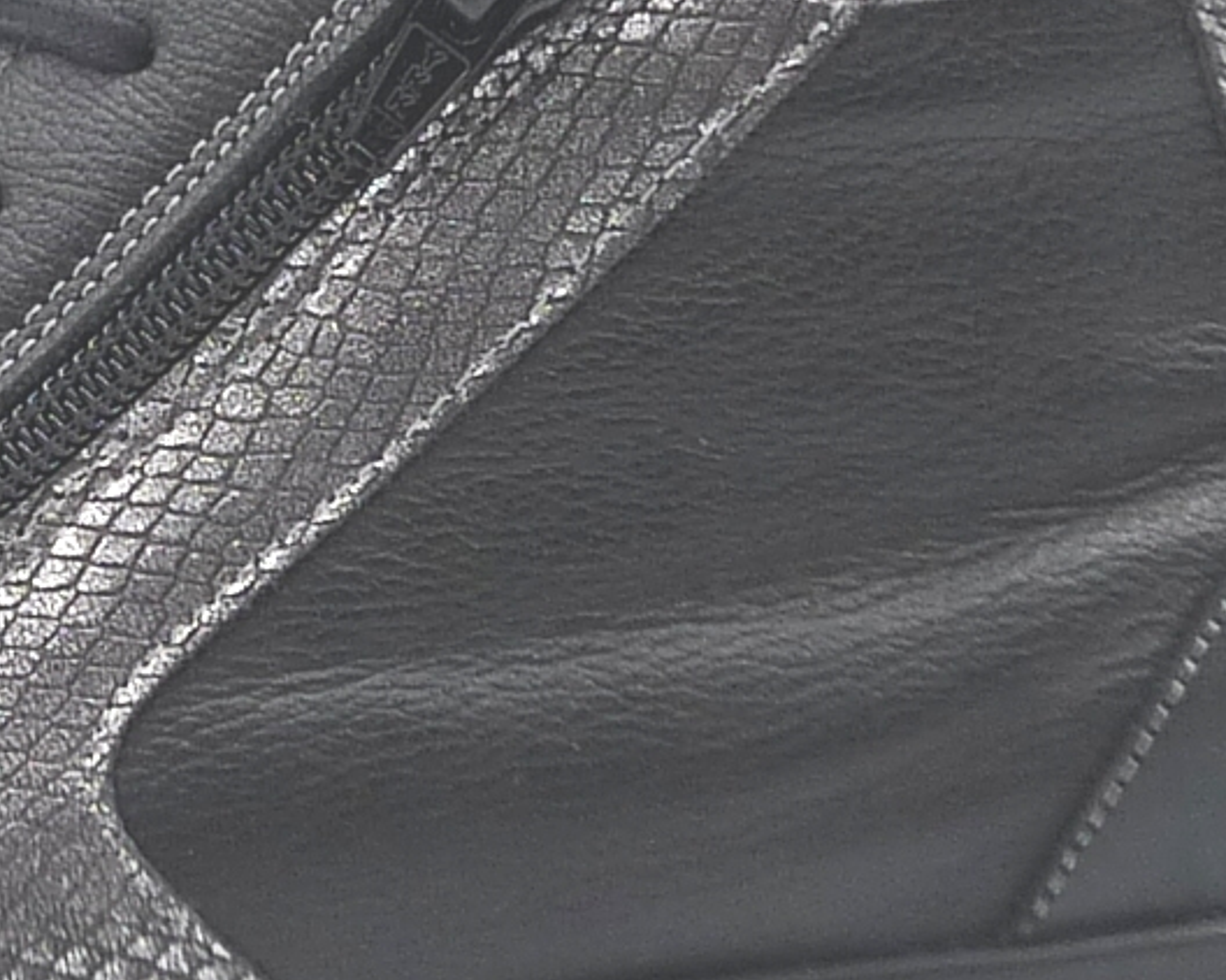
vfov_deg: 10.6
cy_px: 330
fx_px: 5259
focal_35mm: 145
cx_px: 139
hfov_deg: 13.2
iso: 100
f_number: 4
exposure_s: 1/160
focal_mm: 4.8
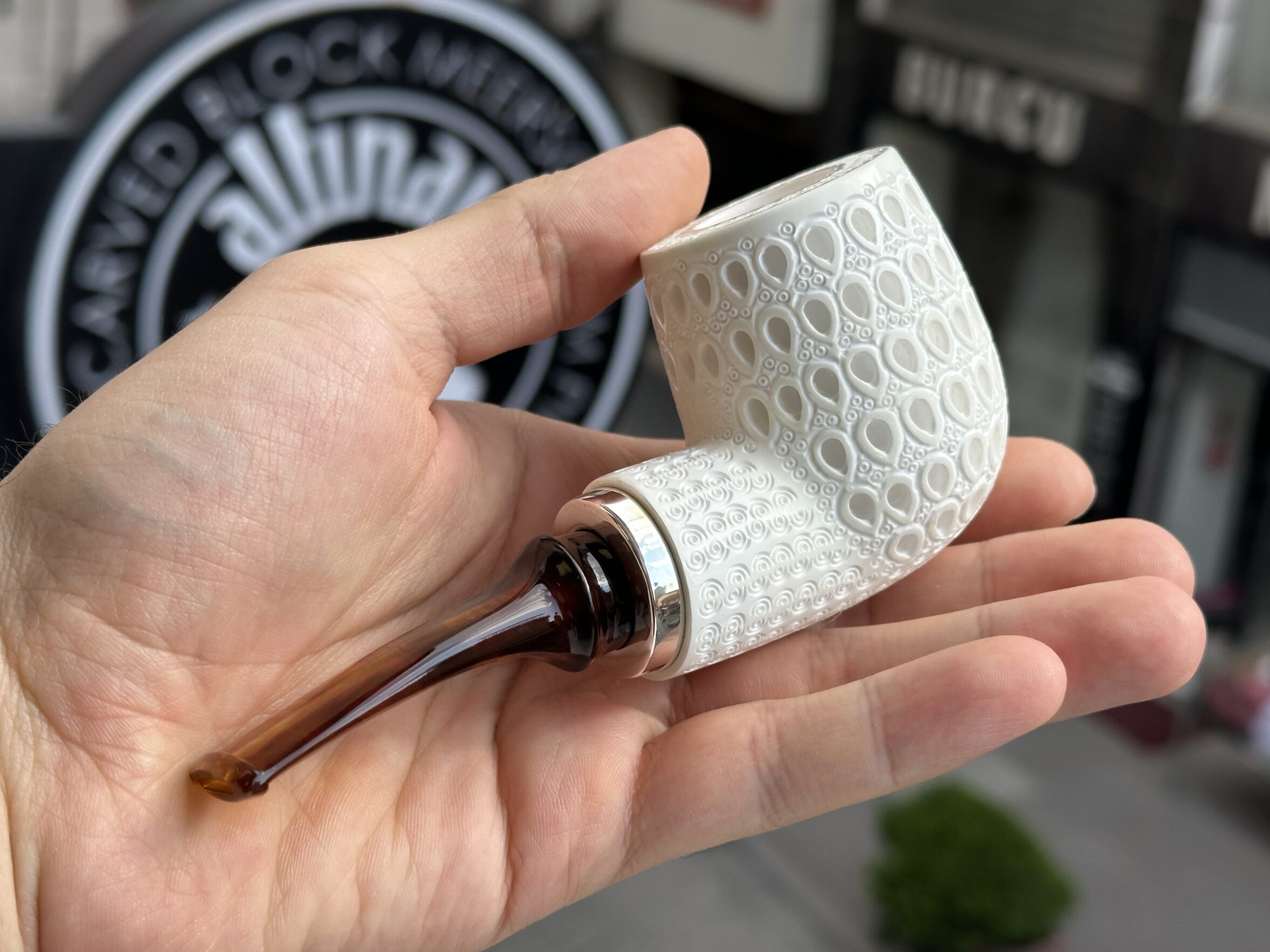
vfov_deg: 28.0
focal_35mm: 52
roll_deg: -4.5
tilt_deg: -21.1
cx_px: 603
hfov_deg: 36.8
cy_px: 480
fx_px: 1908
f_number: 1.78
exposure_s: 1/1357
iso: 64
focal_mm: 6.86
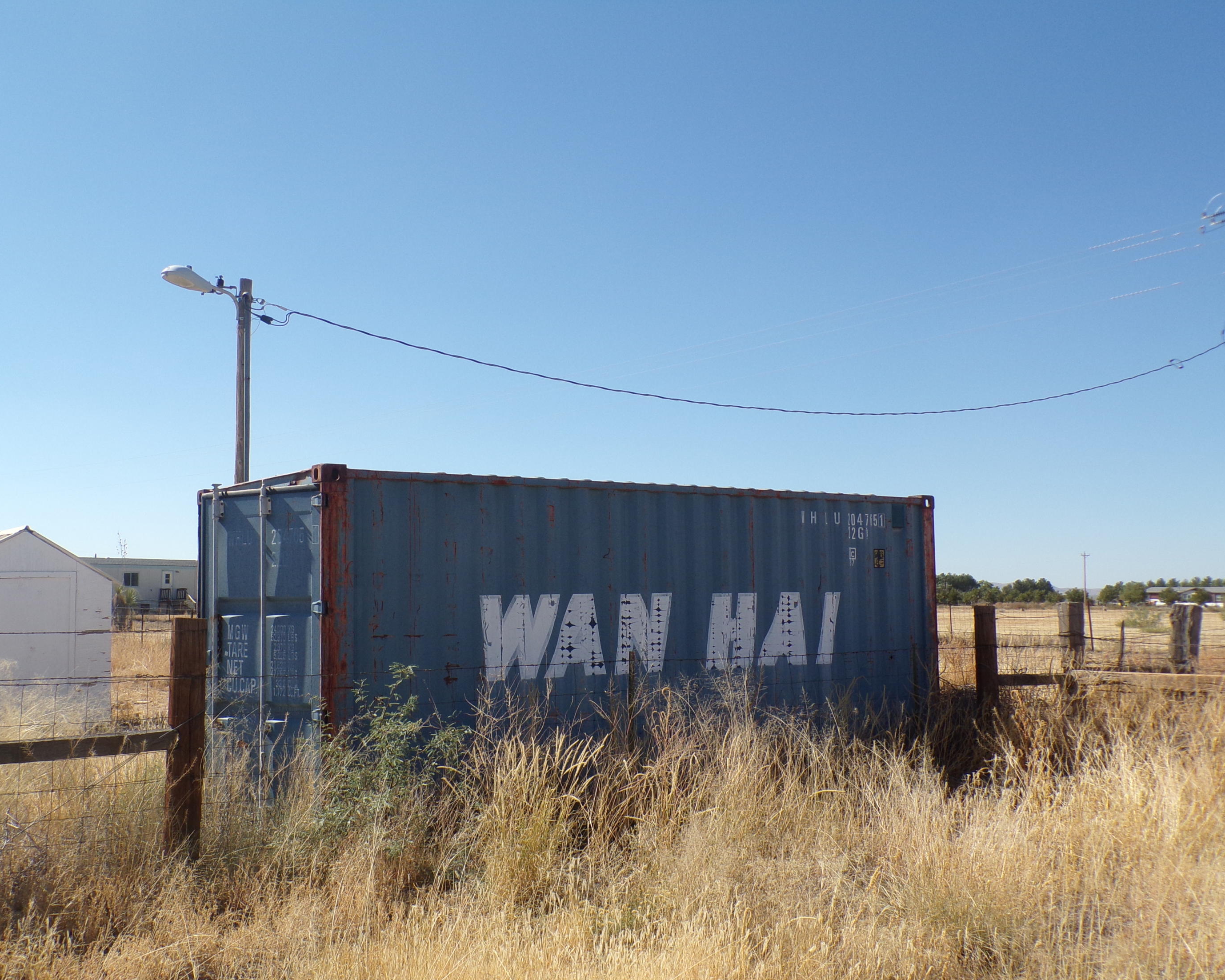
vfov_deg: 43.4
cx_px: 564
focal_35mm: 34
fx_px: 1233
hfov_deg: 52.8
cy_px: 493
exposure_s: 1/550
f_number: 4.6
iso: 80
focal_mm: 5.8
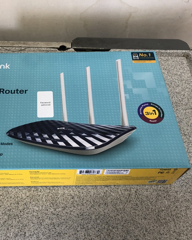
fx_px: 263
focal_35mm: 37
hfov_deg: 39.2
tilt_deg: -55.5
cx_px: 52
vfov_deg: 49.1
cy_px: 120
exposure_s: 1/120
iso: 50
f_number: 1.8
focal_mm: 3.99
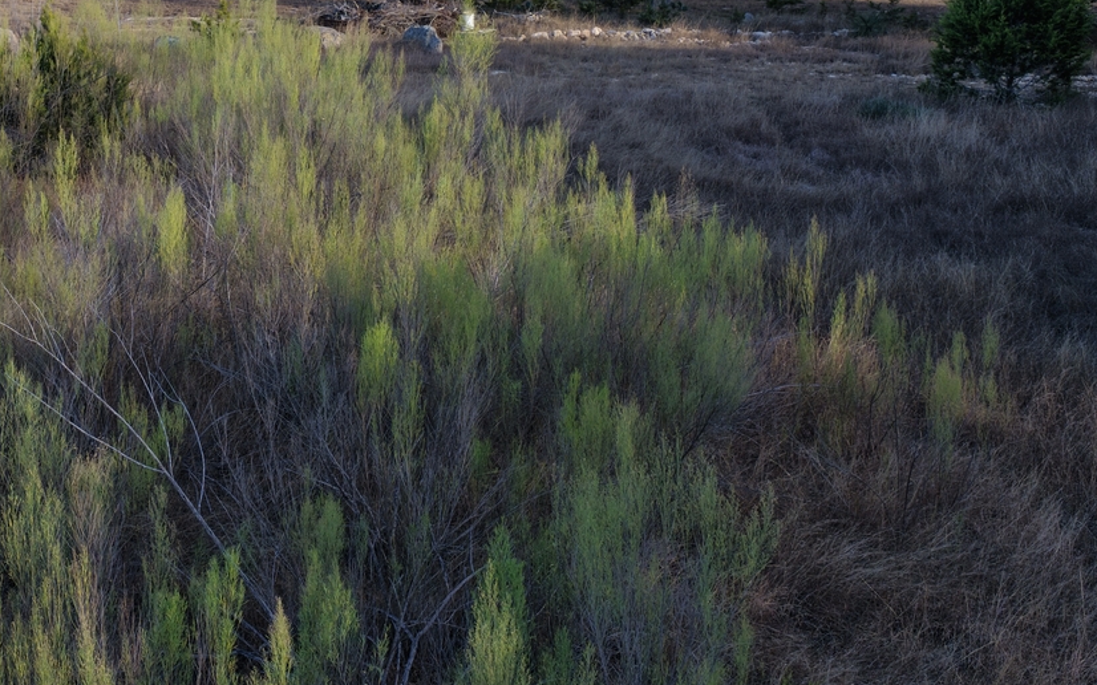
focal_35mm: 56
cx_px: 193
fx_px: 1674
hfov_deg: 34.9
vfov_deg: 22.9
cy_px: 182
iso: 100
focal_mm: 14.45
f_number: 2.8
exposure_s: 1/240
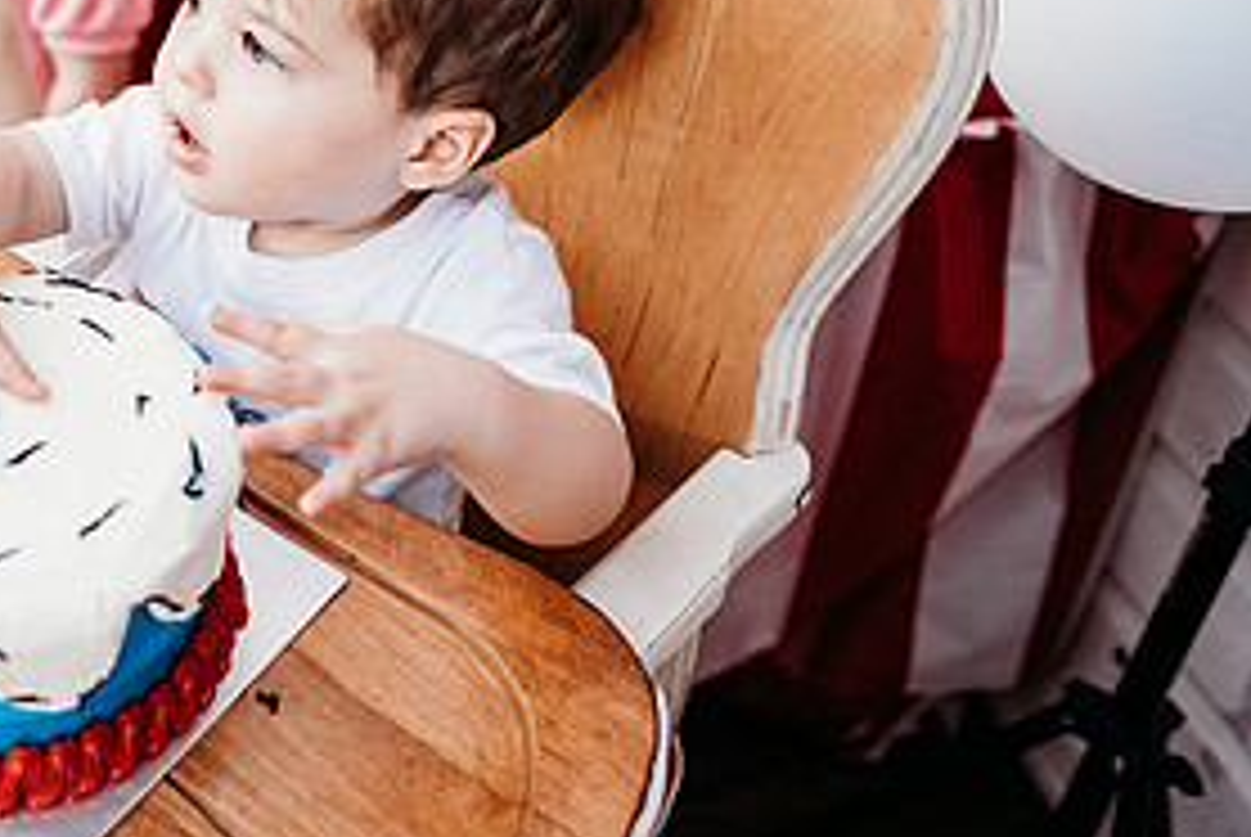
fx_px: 1739
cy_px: 151
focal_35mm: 50
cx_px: 45
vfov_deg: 26.5
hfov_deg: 36.2
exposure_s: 1/200
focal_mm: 24
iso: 400
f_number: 2.5
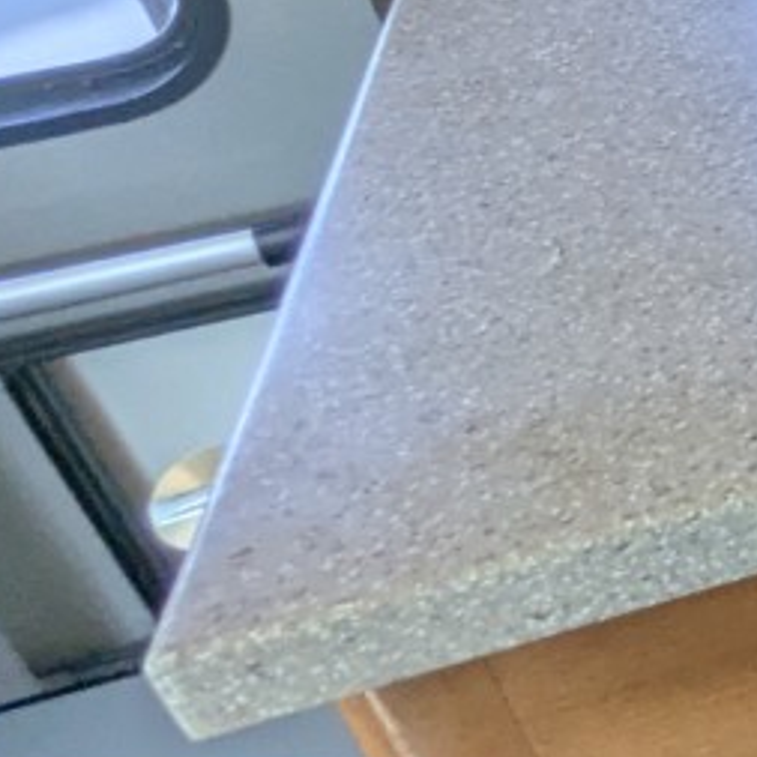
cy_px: -27
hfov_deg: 13.3
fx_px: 1930
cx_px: 1997
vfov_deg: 21.3
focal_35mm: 78
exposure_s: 1/125
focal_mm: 2.35
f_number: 2.2
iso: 60
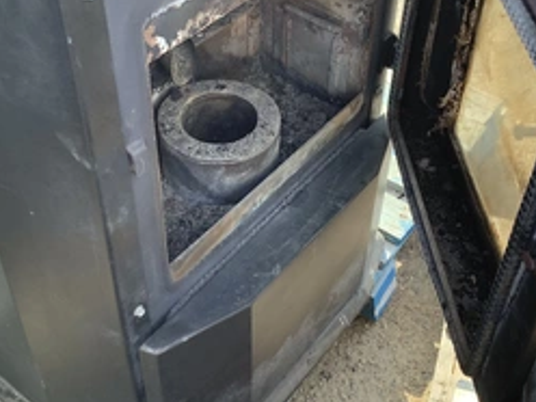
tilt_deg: -40.8
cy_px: 134
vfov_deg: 28.9
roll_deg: -3.0
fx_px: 774
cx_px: 309
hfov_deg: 38.1
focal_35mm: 50
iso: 32
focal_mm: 3.3
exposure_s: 1/120
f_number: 2.4
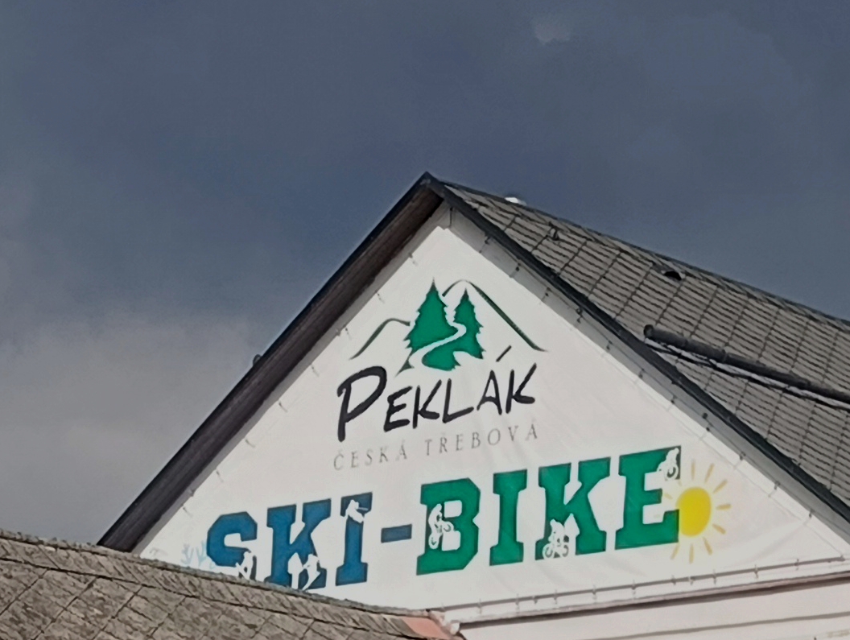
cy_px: 958
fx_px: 3516
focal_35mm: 143
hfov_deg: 13.3
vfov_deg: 10.1
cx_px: 1100
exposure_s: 1/613
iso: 50
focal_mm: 6.11
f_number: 1.65
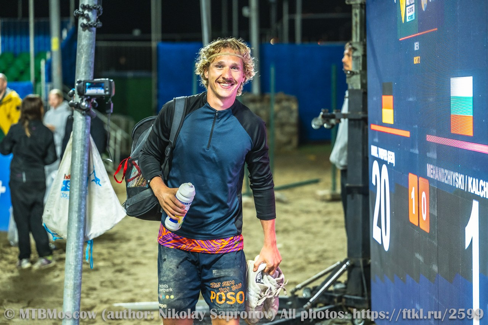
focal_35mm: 93
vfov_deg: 14.7
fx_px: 1260
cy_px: 162
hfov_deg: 21.9
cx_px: 244
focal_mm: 93
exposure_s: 1/320
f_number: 3.2
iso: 1600
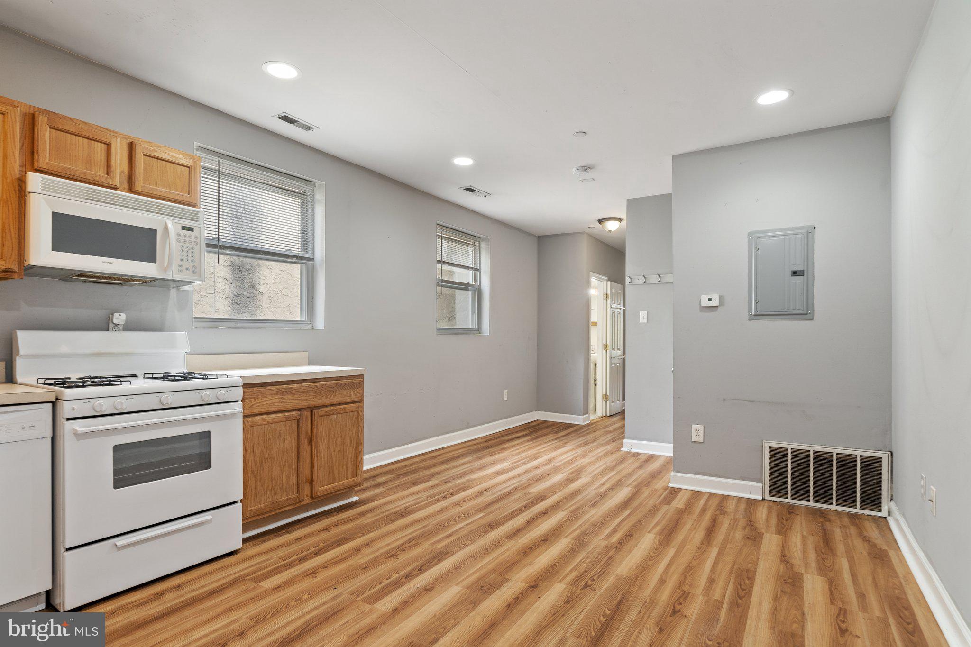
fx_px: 485
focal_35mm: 18
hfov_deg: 90.0
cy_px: 324
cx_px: 486
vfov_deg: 67.4
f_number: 9
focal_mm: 18
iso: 250
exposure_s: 1.3
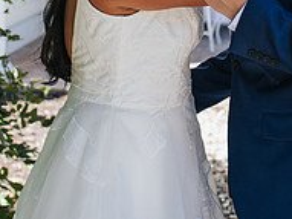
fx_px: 860
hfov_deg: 19.2
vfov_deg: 13.9
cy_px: -75
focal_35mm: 102
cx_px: 187
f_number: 3.5
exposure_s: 1/250
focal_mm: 35
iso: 110
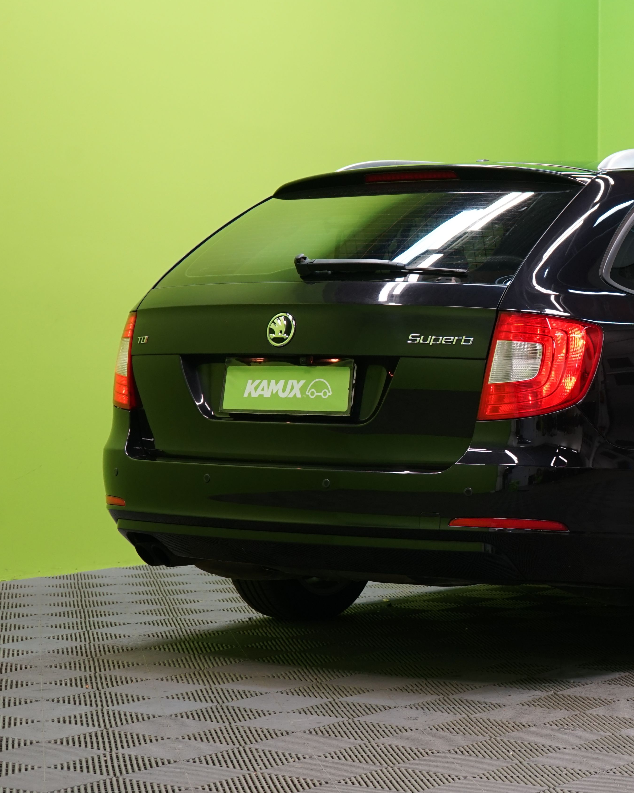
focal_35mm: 87
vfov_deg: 22.0
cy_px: 360
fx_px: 2041
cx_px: 604
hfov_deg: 17.3
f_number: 5.6
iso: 640
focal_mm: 52
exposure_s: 1/50
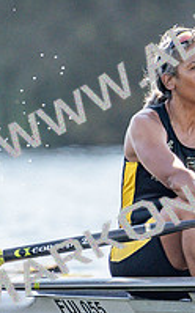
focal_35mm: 1782
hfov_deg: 0.7
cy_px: 163
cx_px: 186
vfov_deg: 1.2
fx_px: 15185
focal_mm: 600
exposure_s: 1/1600
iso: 320
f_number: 6.3
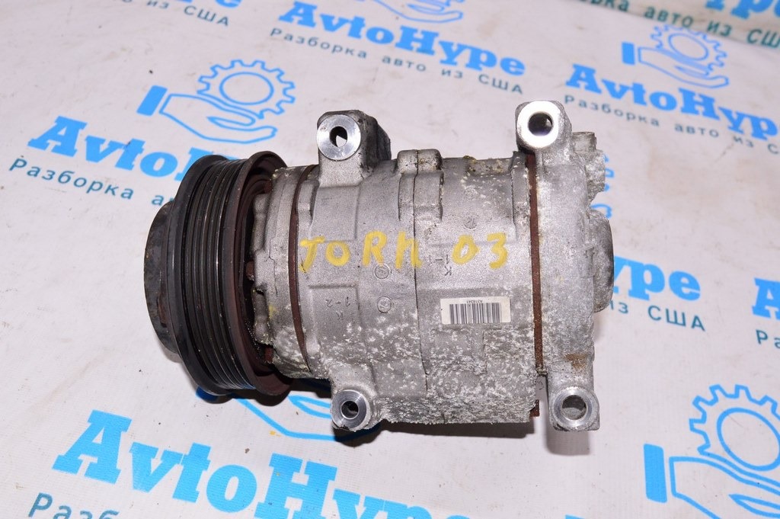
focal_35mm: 36
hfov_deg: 53.2
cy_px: 260
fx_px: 779
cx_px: 390
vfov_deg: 36.8
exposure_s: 1/160
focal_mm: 24
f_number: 8
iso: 1600
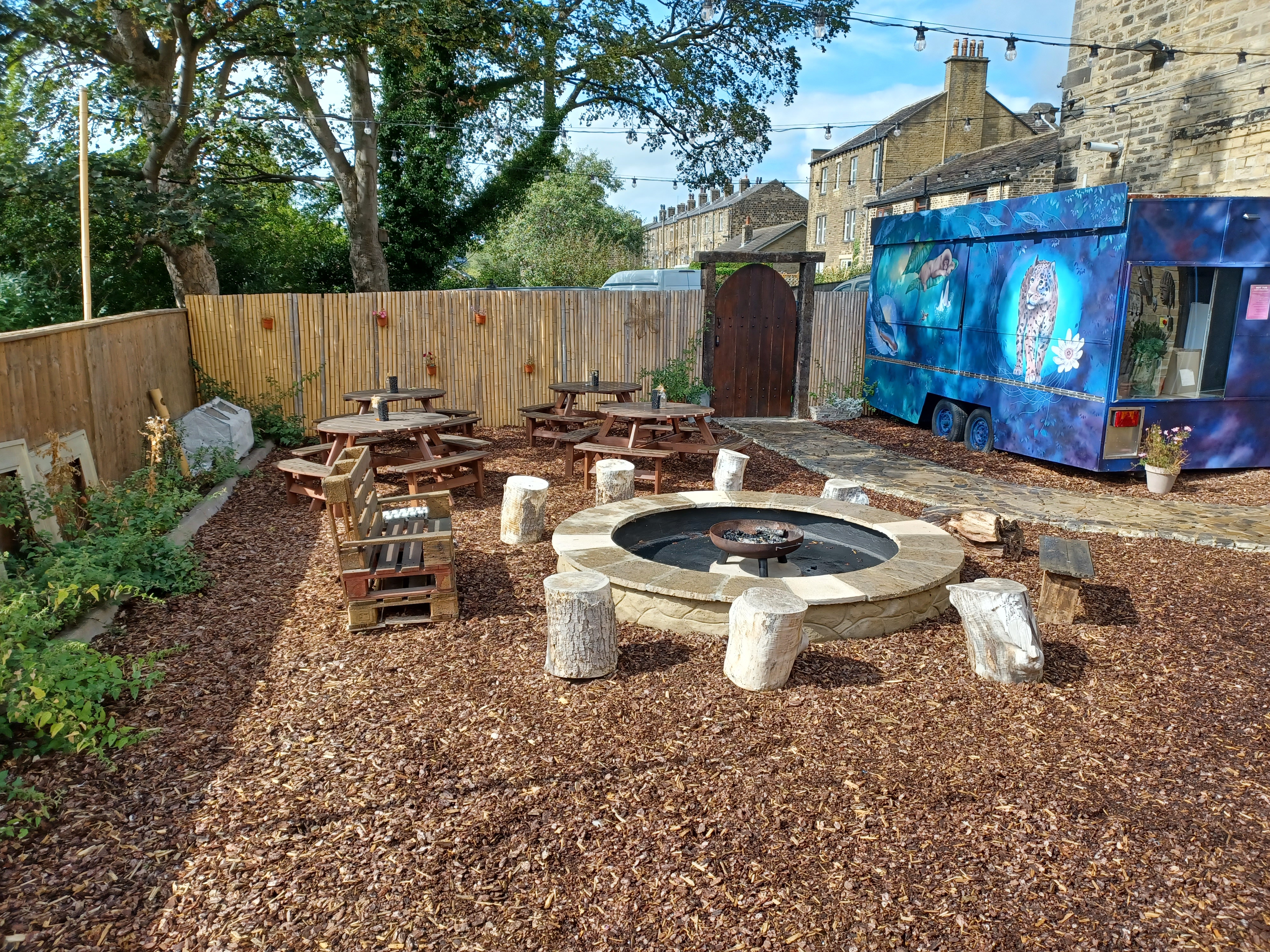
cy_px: 476
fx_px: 917
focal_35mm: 25
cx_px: 635
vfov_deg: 54.9
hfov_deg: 69.4
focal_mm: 4.6
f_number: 1.8
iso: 32
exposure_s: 1/221
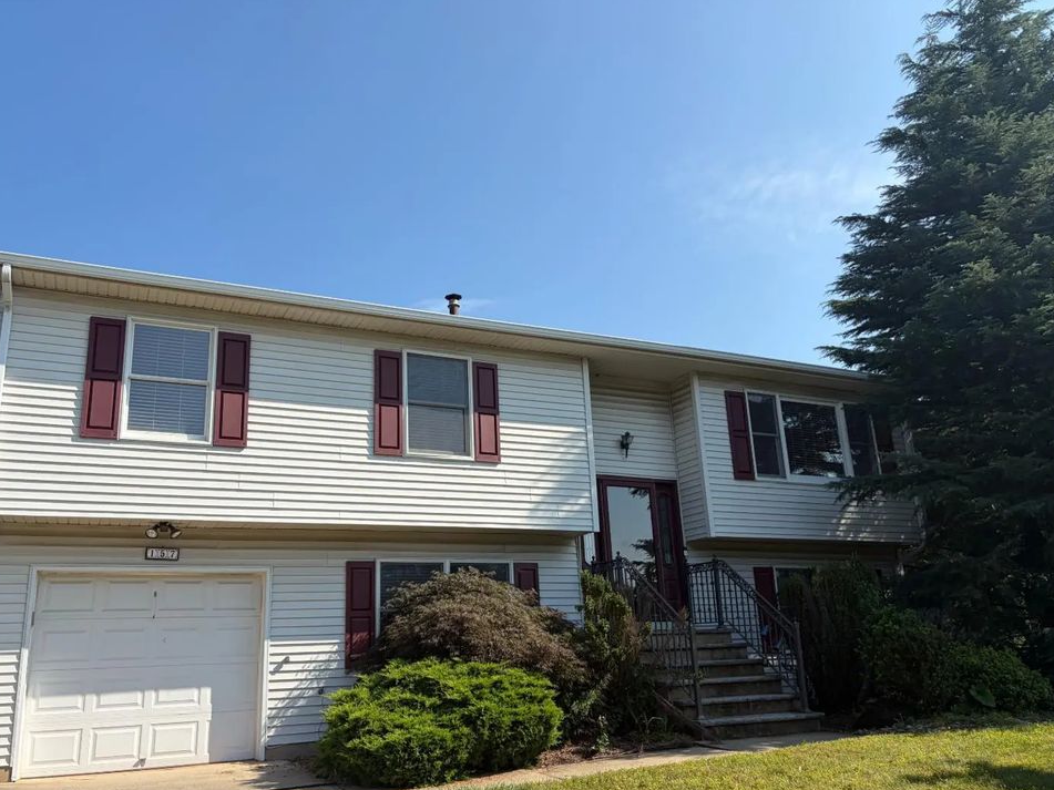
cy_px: 421
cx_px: 497
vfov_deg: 49.7
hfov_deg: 63.4
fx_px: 852
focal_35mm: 28
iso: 50
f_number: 1.6
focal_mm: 5.96
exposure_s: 1/2985
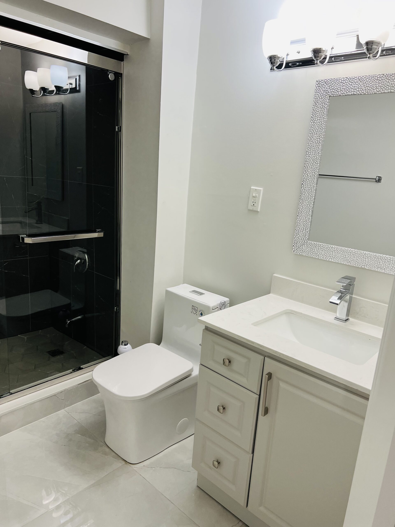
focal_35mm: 26
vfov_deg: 67.3
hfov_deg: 53.1
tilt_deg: -14.0
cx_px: 198
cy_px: 264
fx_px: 396
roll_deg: -4.6
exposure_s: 1/120
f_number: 1.5
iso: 80
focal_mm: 5.7
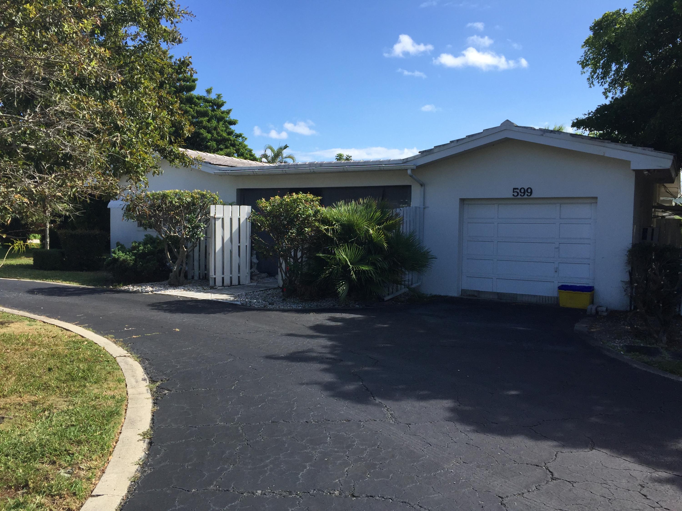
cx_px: 341
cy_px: 256
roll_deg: -1.7
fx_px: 571
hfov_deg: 61.7
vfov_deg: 48.2
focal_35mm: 29
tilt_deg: -2.5
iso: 32
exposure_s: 1/1799
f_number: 2.2
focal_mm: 4.15
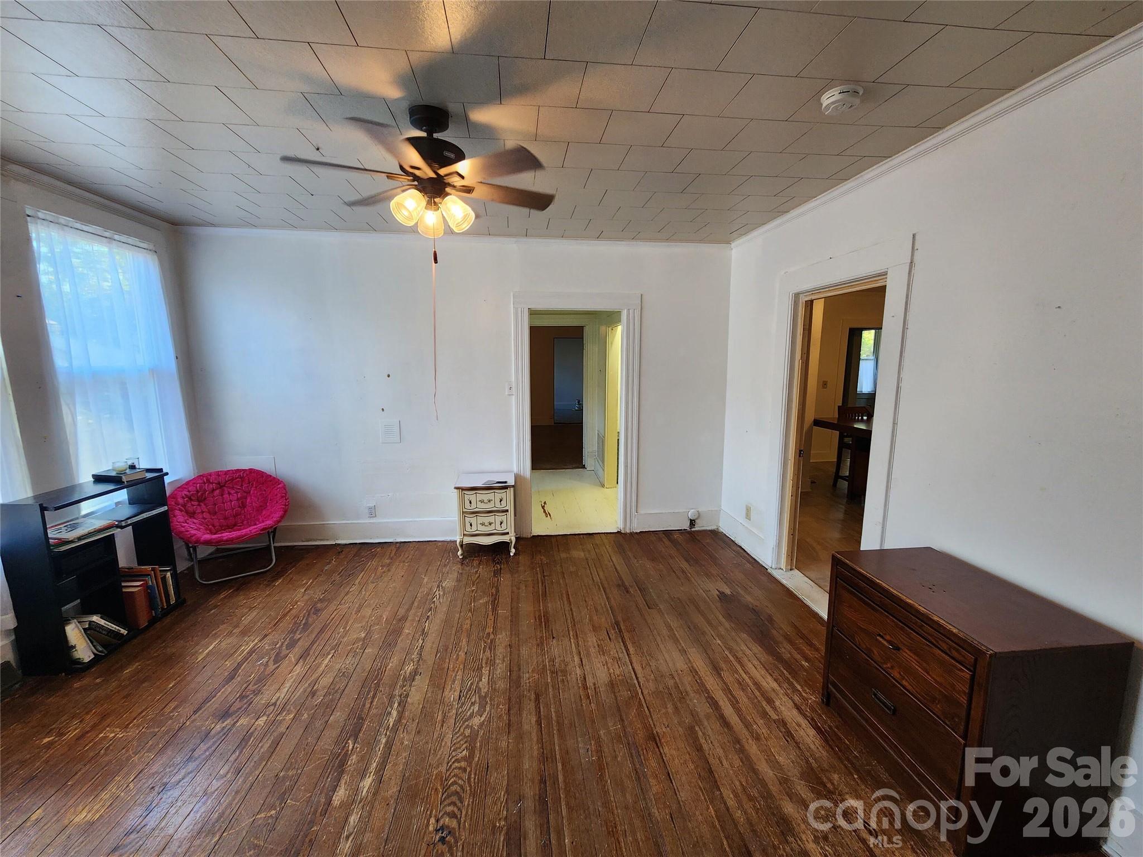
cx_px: 572
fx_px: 429
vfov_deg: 89.9
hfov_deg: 106.2
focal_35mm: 13
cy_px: 428
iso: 160
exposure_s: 1/60
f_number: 2.2
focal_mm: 2.2
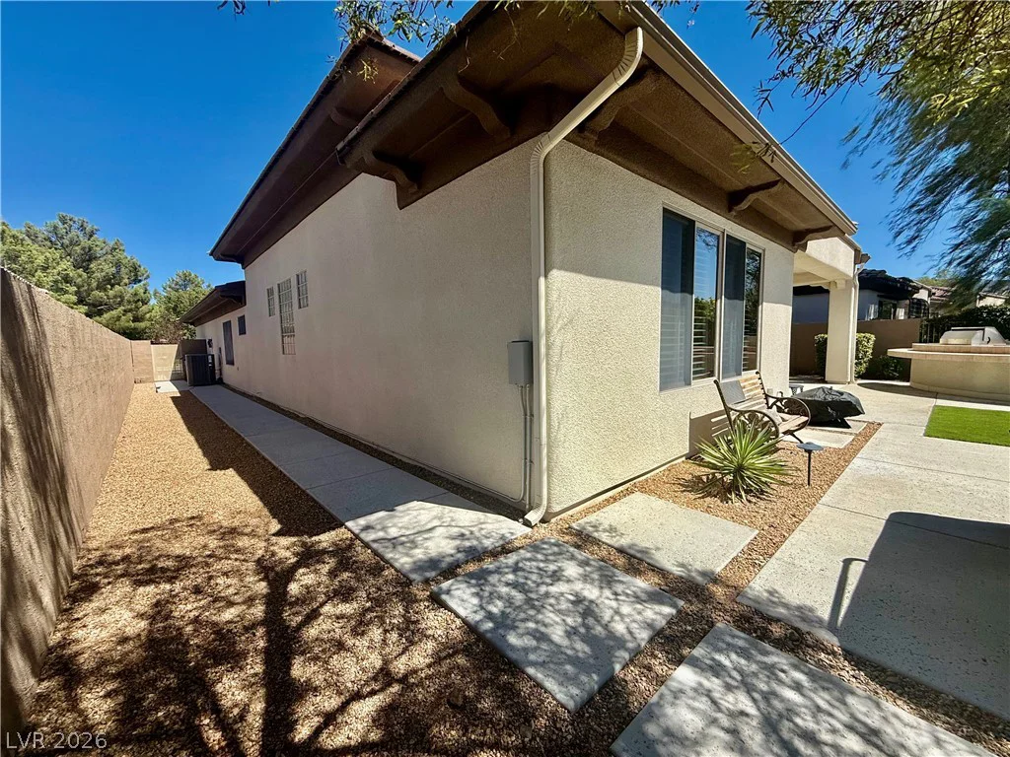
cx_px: 505
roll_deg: +0.9
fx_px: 408
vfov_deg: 85.7
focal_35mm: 14
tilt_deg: -3.6
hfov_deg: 102.1
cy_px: 378
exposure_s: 1/2506
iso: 50
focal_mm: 2.22
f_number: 2.2
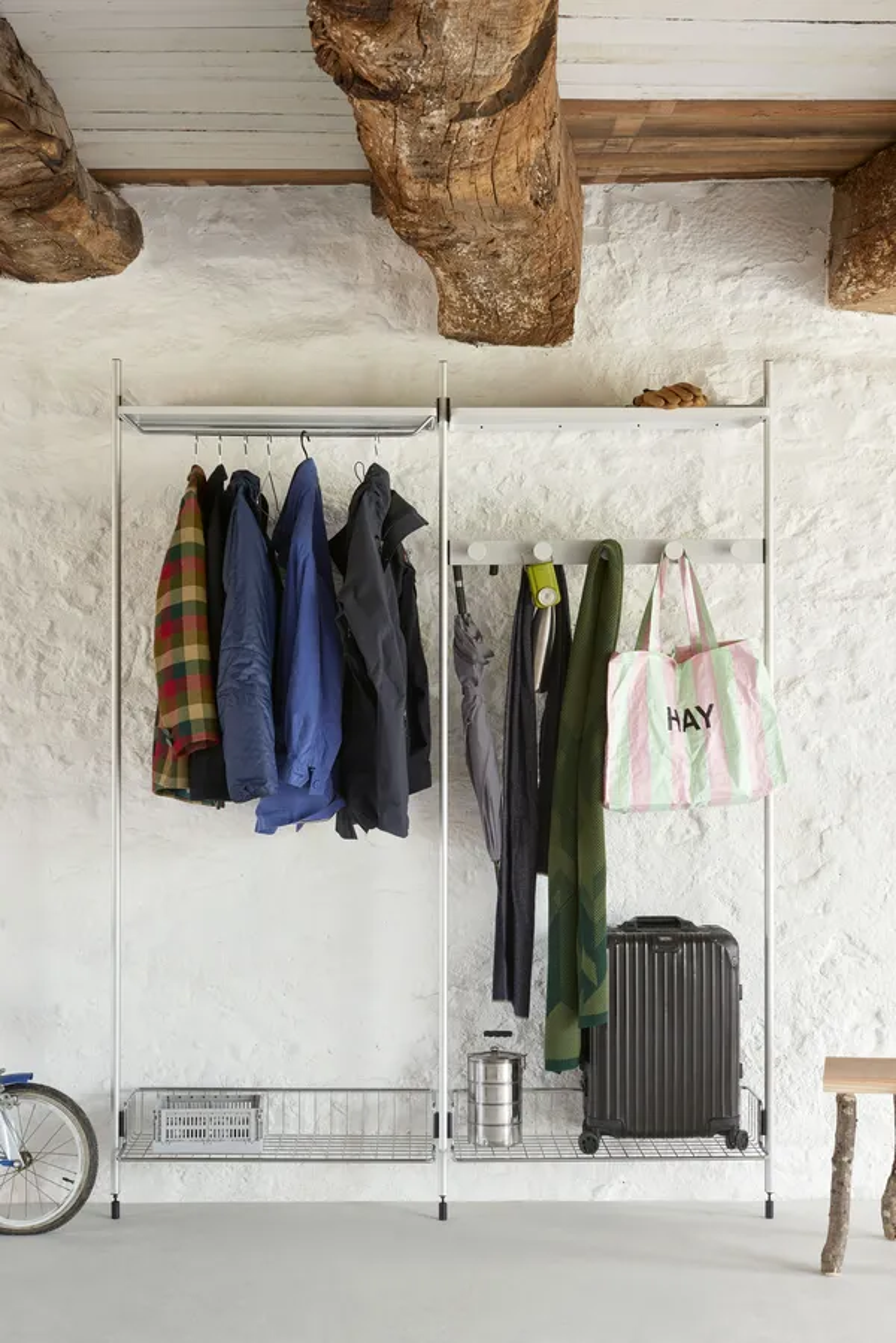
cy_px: 672
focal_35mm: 52
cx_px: 448
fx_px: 1940
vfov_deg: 38.2
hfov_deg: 26.0
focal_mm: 52
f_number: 10
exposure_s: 1/2.5
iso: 100
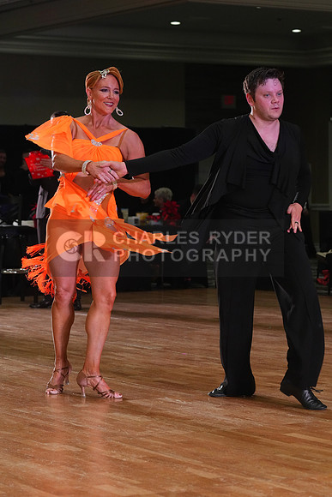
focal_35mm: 107
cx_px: 166
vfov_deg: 19.1
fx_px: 1479
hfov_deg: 12.8
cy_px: 248
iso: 3200
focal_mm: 107
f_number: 6.3
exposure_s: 1/200
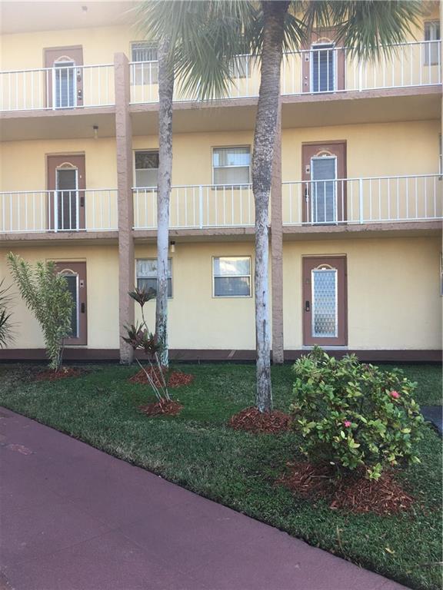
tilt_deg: +0.6
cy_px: 295
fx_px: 495
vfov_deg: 61.7
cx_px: 222
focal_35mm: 29
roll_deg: +1.9
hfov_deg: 48.2
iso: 32
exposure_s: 1/120
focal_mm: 4.15
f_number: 2.2
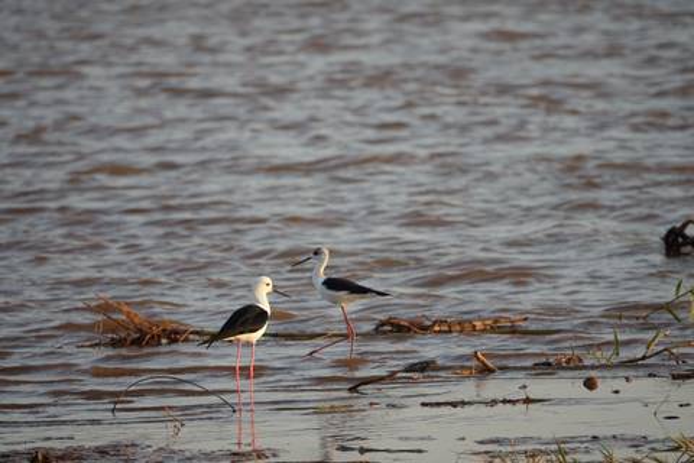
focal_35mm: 600
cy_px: 232
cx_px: 347
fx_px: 11566
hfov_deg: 3.4
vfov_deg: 2.3
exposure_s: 1/250
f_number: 4
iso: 125
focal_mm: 220
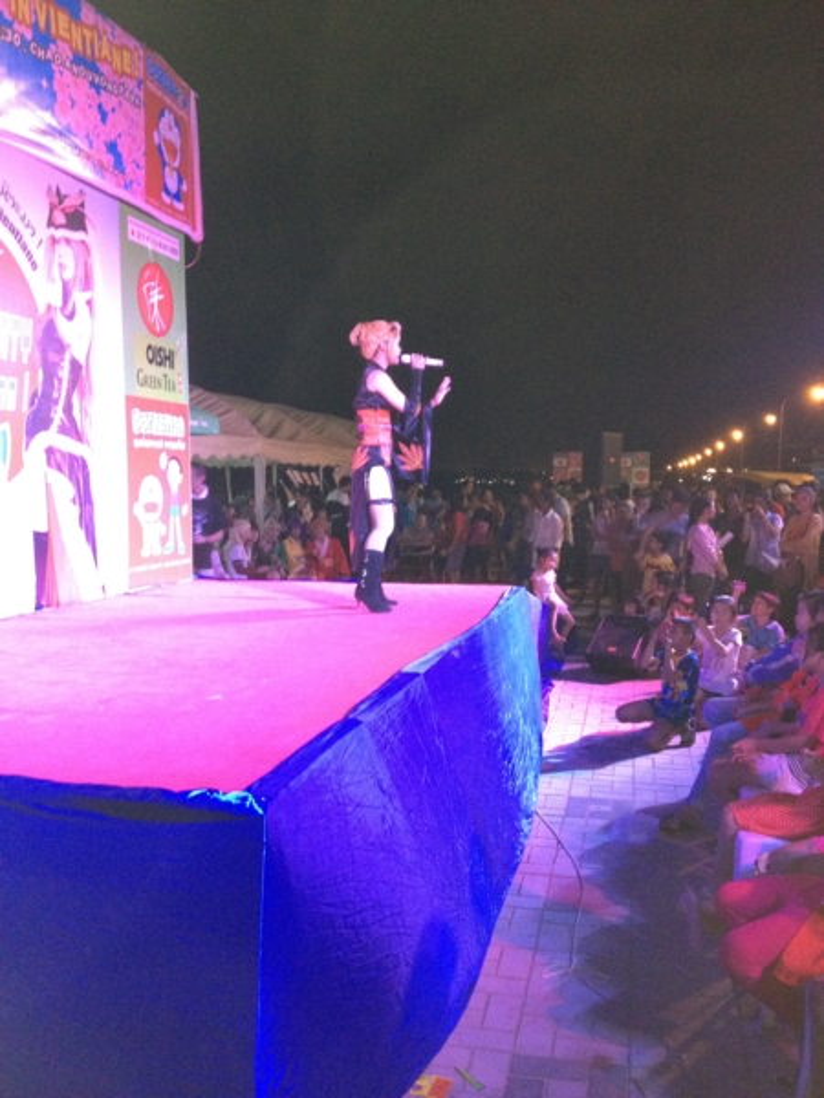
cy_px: 549
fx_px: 1111
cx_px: 412
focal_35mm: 35
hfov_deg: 40.7
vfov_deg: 52.6
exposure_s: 1/20
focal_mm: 4.28
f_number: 2.4
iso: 320
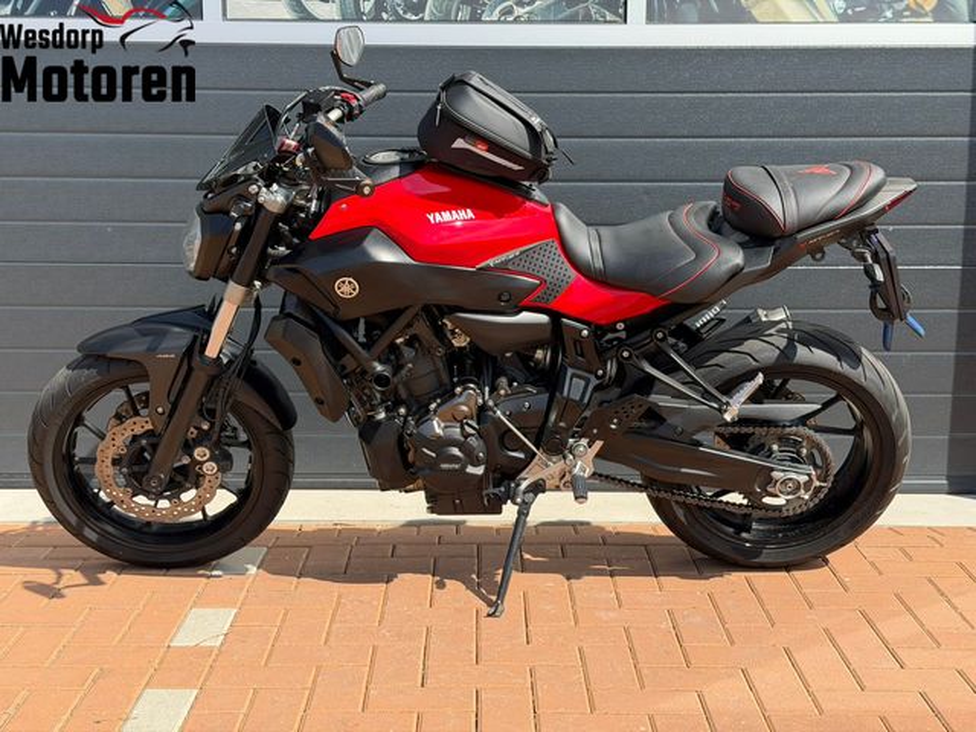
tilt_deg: -8.7
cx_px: 488
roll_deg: +0.3
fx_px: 1353
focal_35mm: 48
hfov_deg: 39.7
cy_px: 366
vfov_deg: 30.3
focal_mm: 6.76
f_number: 1.78
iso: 80
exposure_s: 1/2208
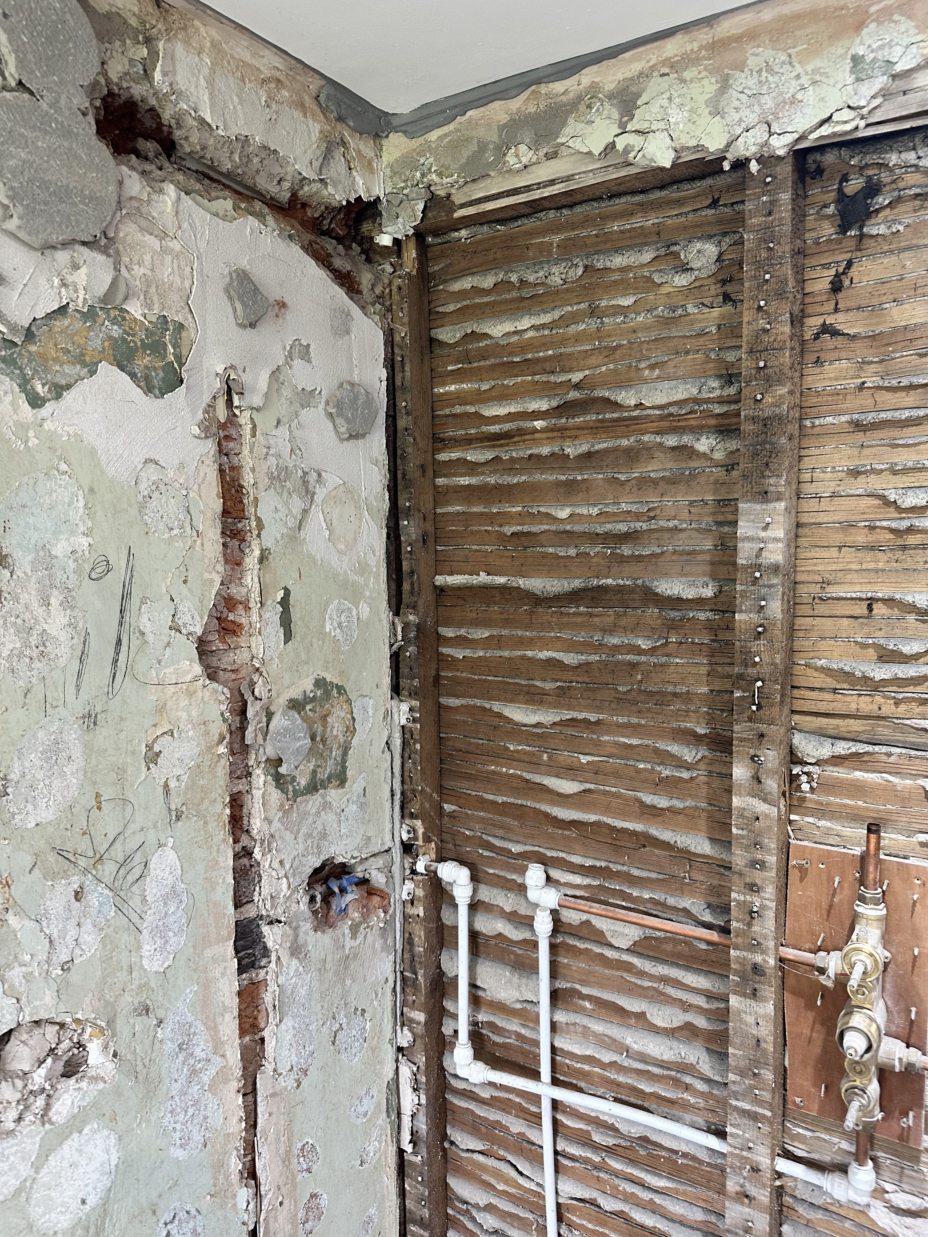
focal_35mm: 24
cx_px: 464
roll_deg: -0.7
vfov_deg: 71.6
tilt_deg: -3.7
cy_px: 618
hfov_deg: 56.8
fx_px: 858
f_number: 1.78
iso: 160
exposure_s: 1/50
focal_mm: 6.86
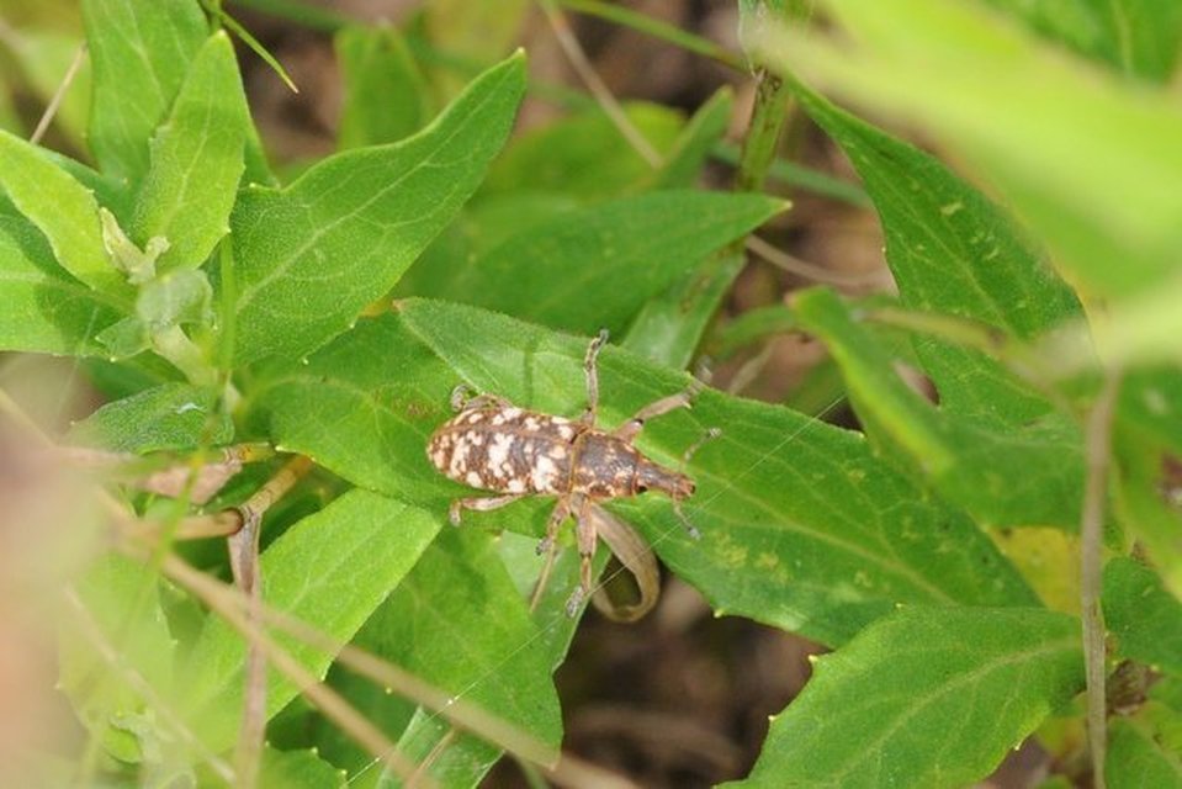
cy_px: 394
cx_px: 591
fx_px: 5173
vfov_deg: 8.7
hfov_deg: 13.0
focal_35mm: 158
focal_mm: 105
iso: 500
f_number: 11
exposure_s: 1/400
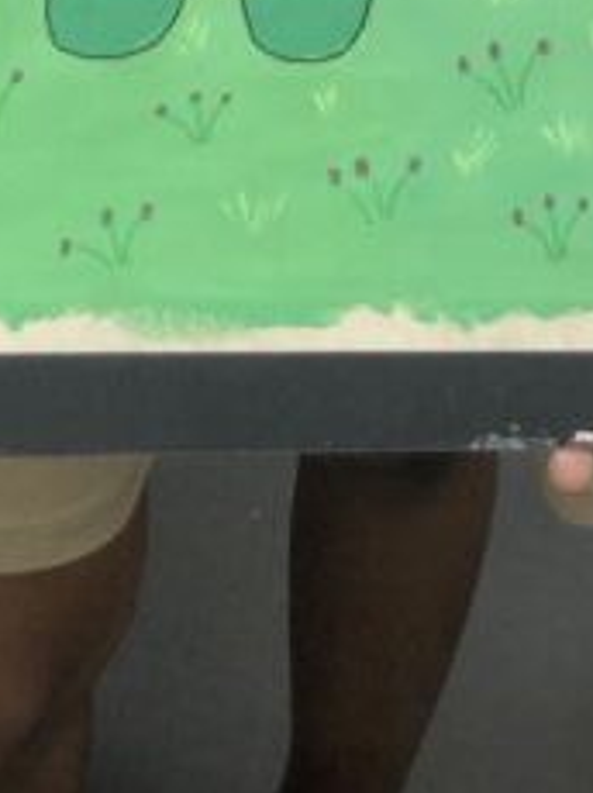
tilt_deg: -22.2
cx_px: 352
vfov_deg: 13.4
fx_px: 2792
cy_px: -896
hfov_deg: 12.1
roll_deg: +1.5
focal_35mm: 122
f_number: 1.8
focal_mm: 3.99
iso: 25
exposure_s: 1/100
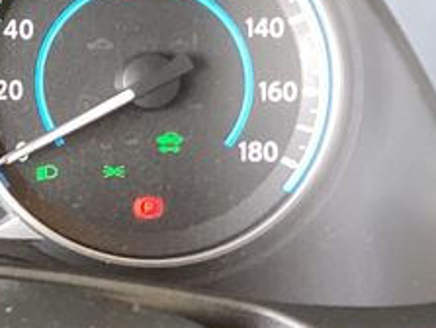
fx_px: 1400
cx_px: -231
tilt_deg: -25.0
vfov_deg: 13.3
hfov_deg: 16.1
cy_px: 92
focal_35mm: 111
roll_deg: +1.3
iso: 125
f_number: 2.4
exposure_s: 1/50
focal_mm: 3.3
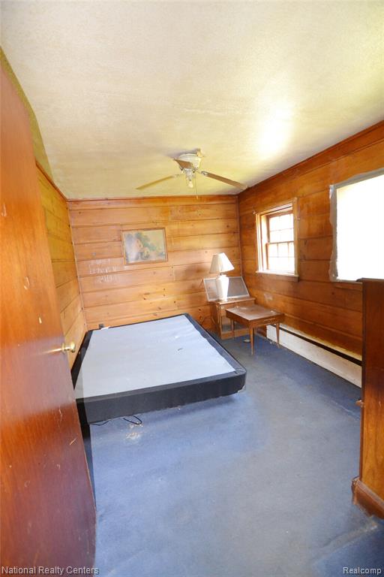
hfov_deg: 77.3
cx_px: 192
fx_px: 240
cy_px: 288
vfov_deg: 100.4
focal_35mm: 15
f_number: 3.5
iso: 2200
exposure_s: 1/60
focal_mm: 10
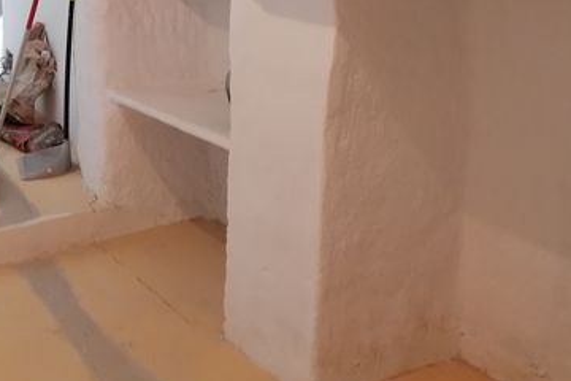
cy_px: -16
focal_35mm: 55
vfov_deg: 23.4
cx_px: 31
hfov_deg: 33.8
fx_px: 872
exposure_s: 1/33.3
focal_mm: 4.75
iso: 320
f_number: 1.8
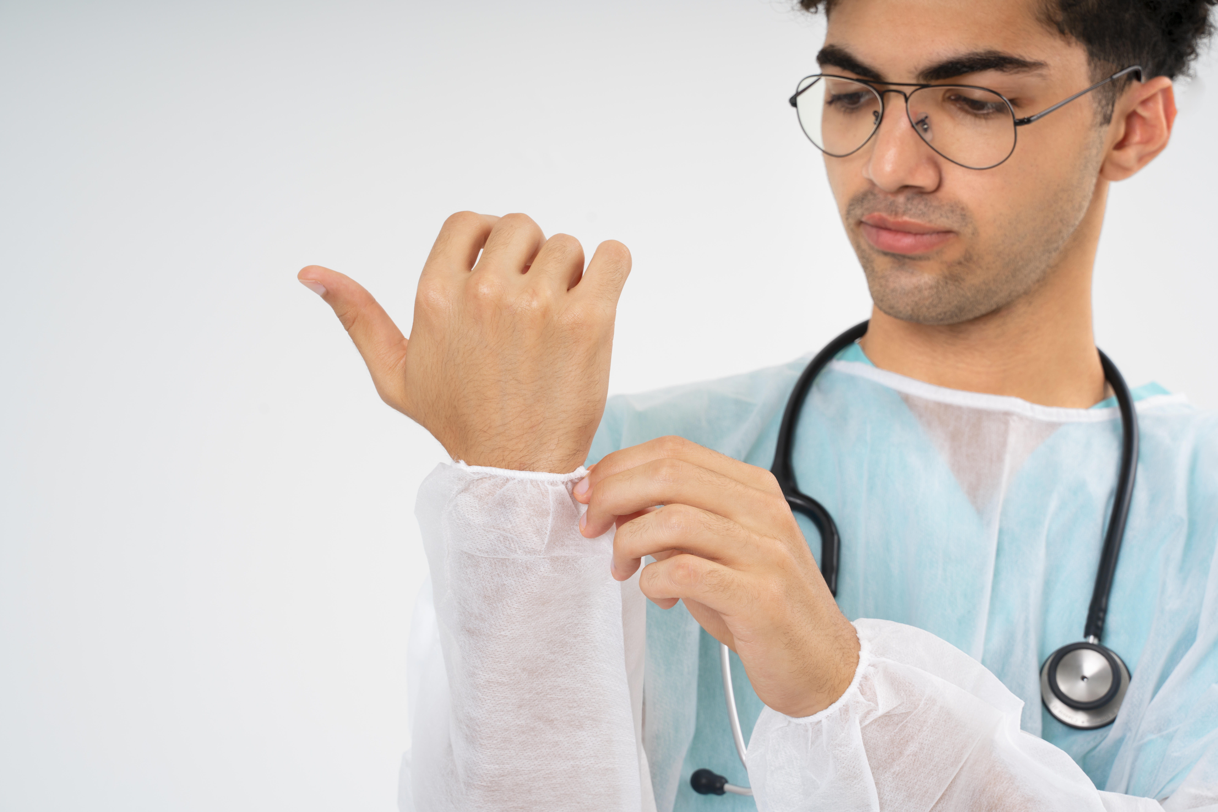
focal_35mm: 72
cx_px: 609
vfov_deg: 18.9
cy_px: 406
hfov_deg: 28.1
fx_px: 2436
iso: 100
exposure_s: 1/160
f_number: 10
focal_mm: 72
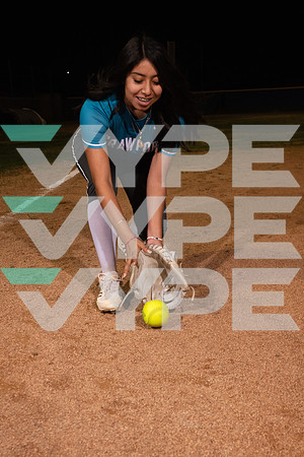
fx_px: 608
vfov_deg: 41.1
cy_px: 228
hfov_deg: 28.1
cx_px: 152
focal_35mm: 48
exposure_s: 1/500
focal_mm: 48
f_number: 6.3
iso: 1250
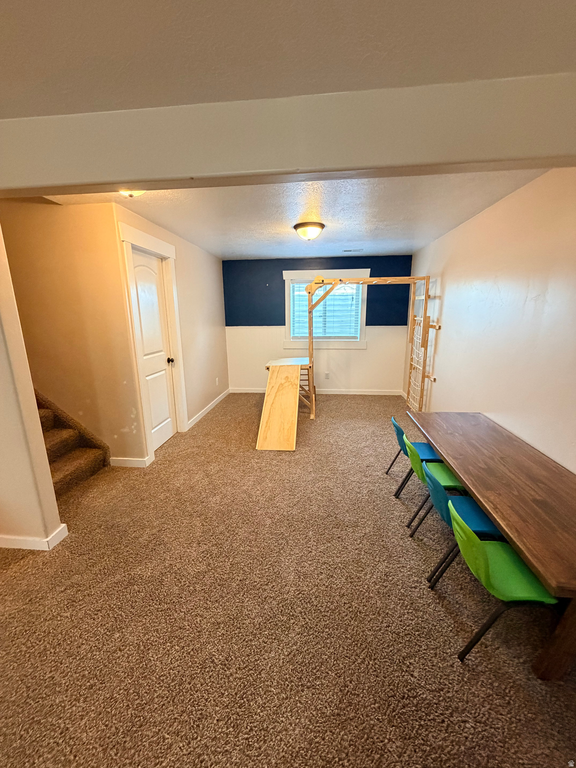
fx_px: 311
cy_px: 384
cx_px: 288
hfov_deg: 85.7
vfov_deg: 102.1
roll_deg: +1.4
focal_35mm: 14
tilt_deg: -12.6
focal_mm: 2.22
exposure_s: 1/60
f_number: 2.2
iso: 500
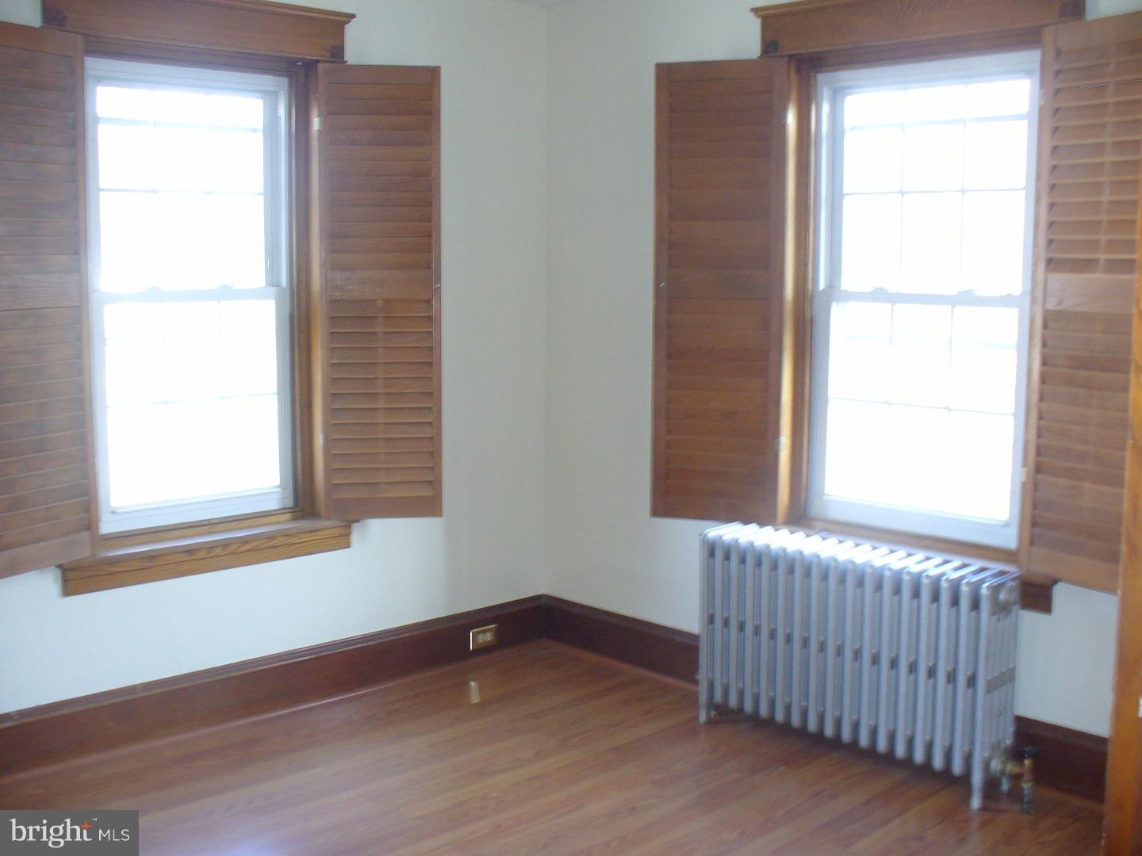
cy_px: 428
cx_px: 571
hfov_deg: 50.1
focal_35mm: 37
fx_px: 1221
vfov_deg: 38.7
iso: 100
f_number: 2.8
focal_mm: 6.1
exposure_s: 1/13
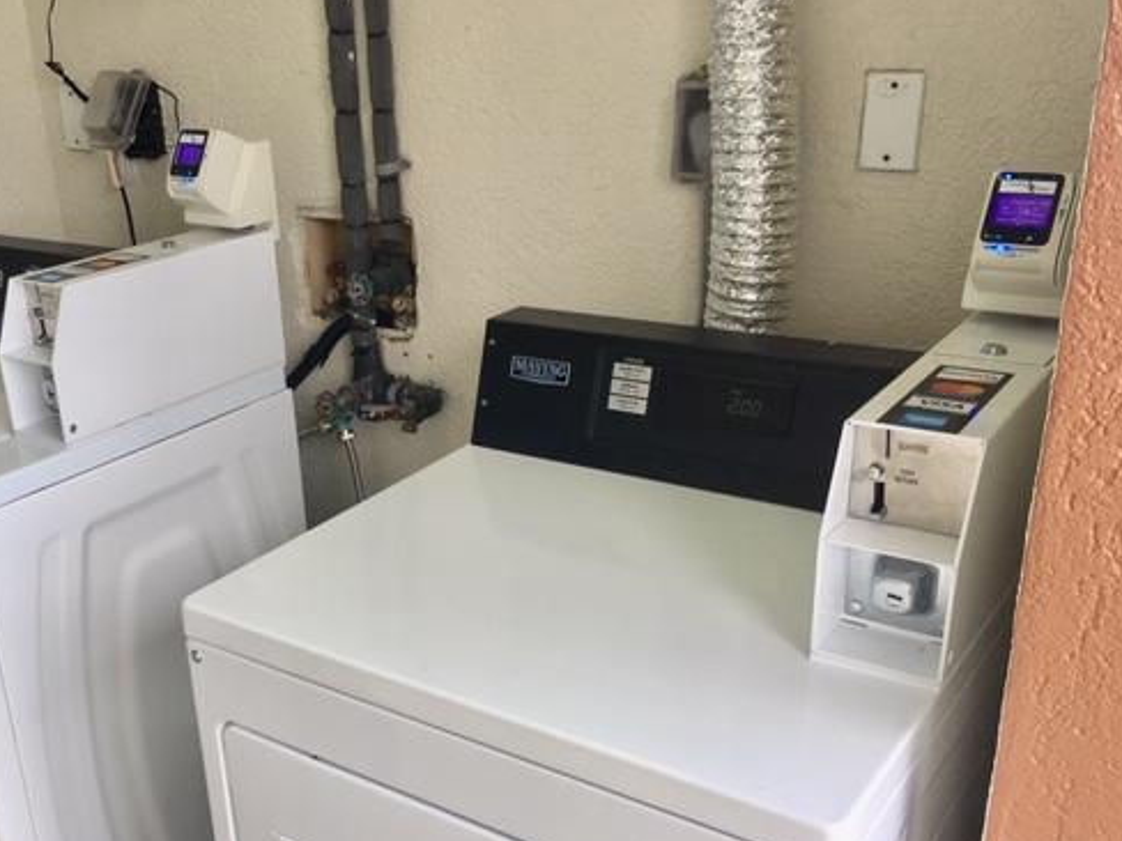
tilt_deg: -22.7
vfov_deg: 37.4
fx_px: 1232
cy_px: 540
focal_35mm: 38
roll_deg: +3.2
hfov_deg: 48.6
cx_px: 428
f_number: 2.2
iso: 25
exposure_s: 1/190
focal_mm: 4.15
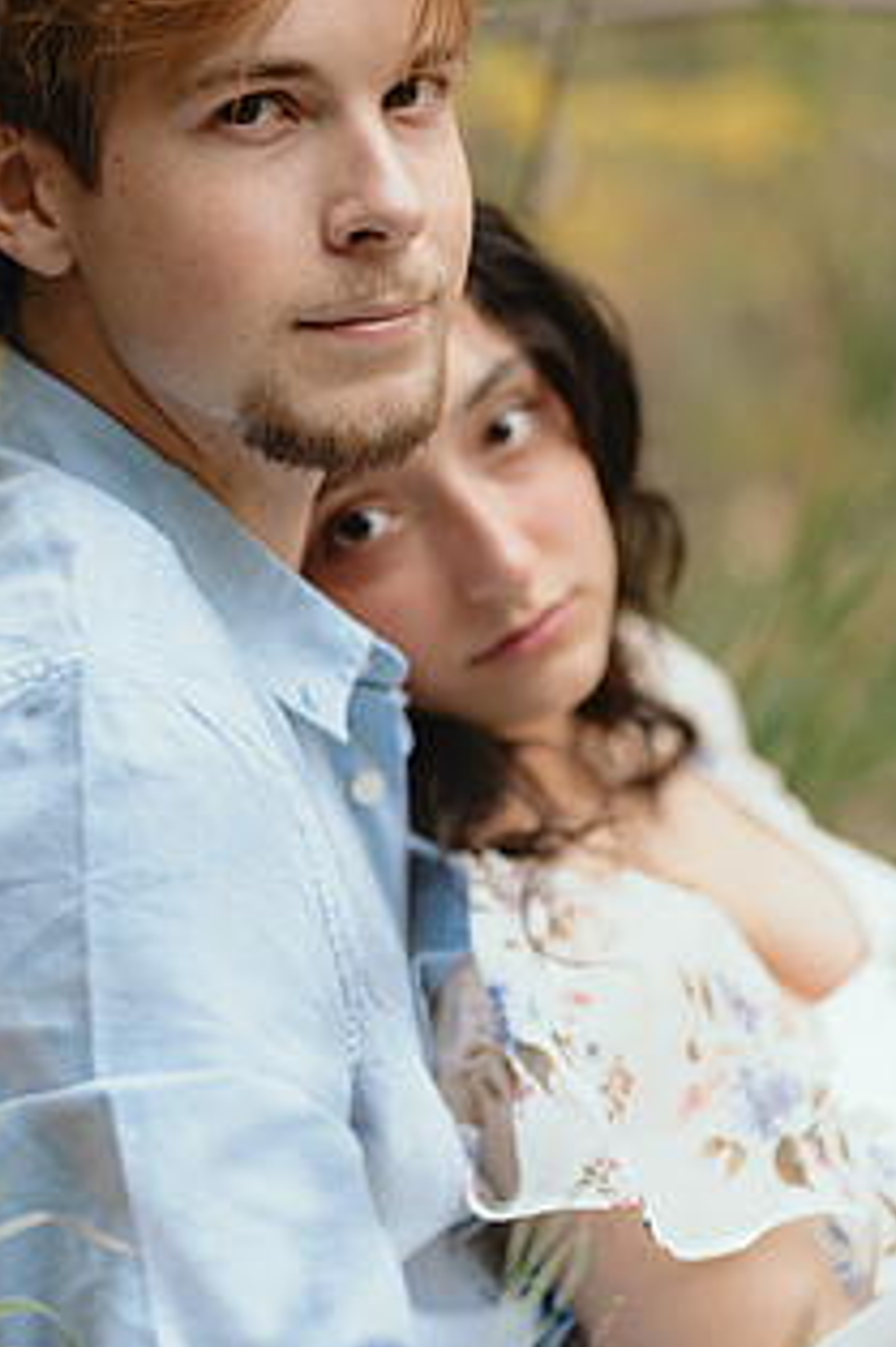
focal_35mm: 122
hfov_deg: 11.2
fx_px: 4559
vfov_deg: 16.8
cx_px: 257
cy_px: 579
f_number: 1.8
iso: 400
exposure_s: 1/400
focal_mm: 85
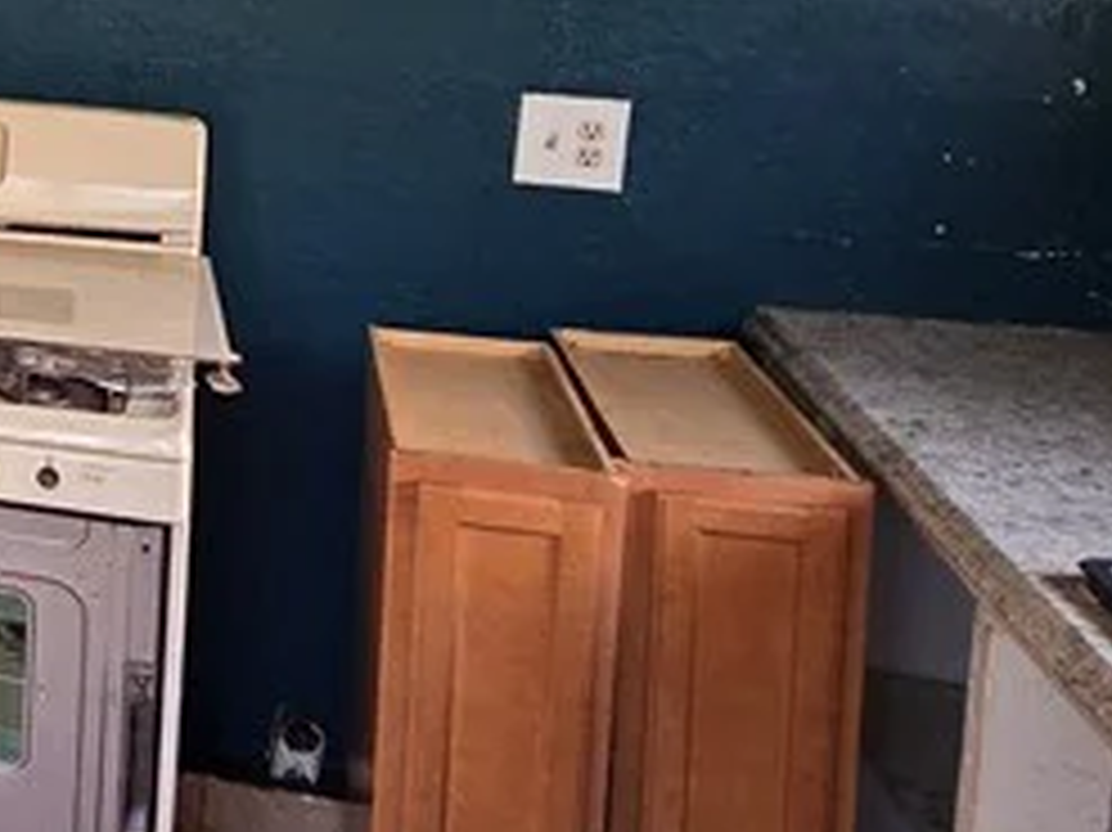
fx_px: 1734
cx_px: -648
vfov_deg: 26.0
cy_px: 67
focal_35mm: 54
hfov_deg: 24.9
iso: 125
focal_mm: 2.2
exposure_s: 1/60
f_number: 2.2
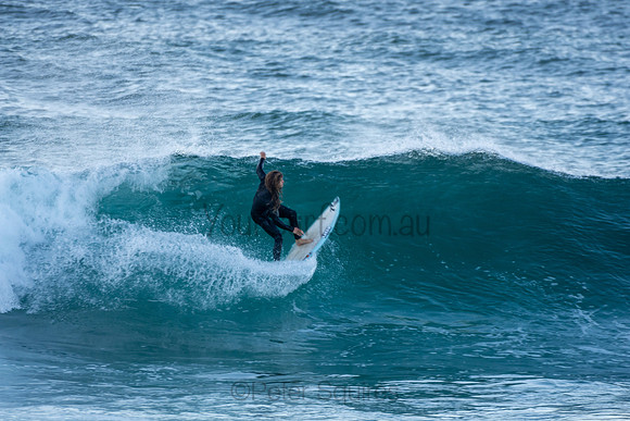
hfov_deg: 2.7
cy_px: 210
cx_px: 315
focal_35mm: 750
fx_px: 13127
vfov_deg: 1.8
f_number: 5.6
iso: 320
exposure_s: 1/250
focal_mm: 500
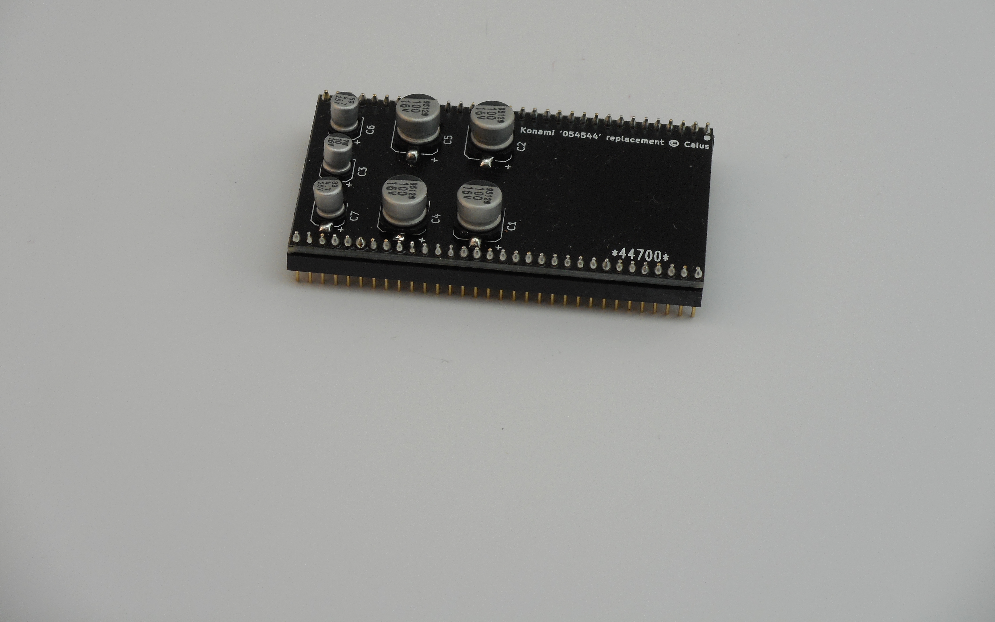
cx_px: 494
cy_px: 251
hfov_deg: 19.1
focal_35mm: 109
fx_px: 2956
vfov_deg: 12.0
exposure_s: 1/60
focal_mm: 18.2
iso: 110
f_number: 5.8
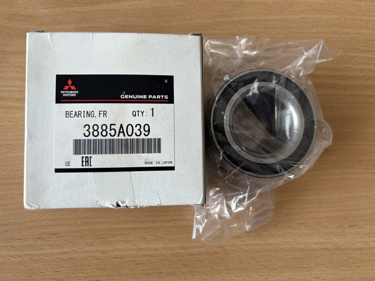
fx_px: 281
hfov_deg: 67.3
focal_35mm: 26
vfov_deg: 53.0
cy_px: 140
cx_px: 188
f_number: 1.5
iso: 50
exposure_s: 1/121
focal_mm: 5.7
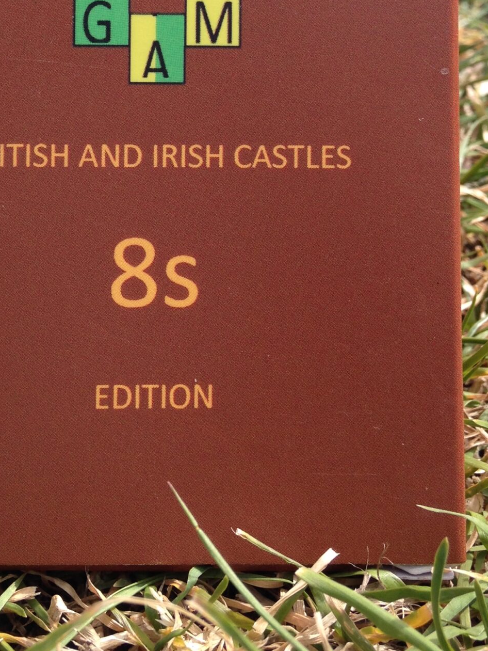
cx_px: 196
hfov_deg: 21.9
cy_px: 56
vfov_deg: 27.8
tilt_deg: -17.8
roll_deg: -0.1
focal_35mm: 67
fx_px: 1259
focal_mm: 4.12
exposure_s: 1/753
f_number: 2.4
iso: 50
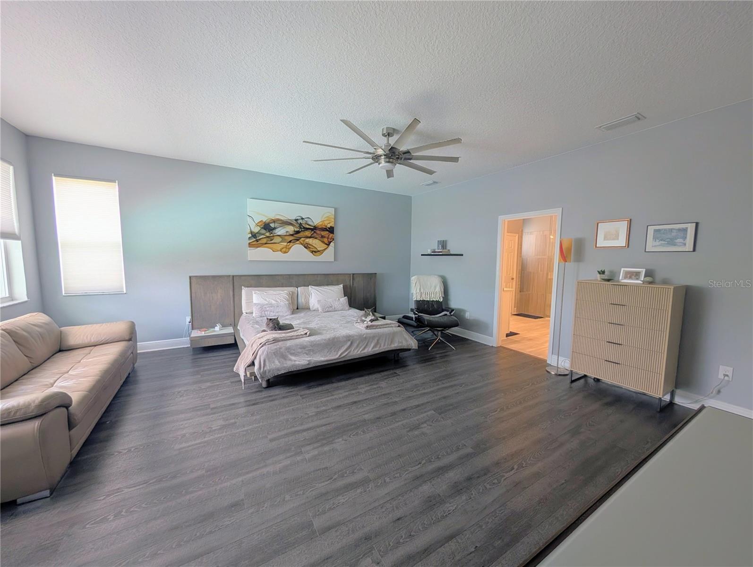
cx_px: 376
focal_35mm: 12
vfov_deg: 94.6
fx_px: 261
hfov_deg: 110.5
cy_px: 284
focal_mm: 2.02
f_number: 1.7
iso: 67
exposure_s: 1/40
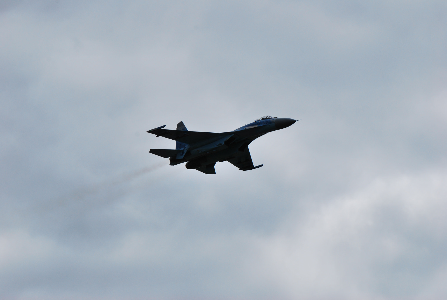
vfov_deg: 8.7
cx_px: 224
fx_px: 1958
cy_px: 150
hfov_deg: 13.0
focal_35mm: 158
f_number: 11
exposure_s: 1/1000
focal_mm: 105
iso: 200
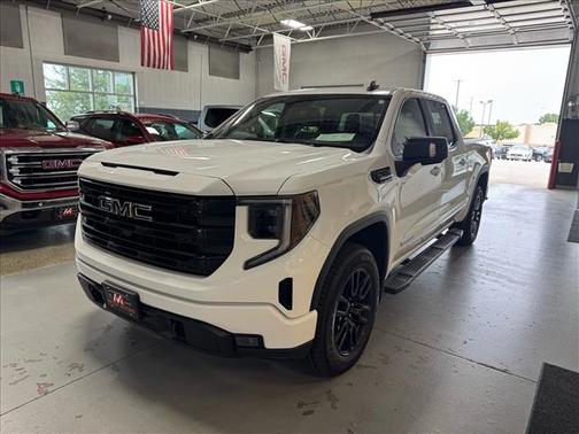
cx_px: 290
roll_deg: -2.4
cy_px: 217
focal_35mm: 24
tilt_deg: -12.4
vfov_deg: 56.8
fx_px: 401
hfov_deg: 71.6
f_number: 1.78
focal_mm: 6.76
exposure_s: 1/120
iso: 125
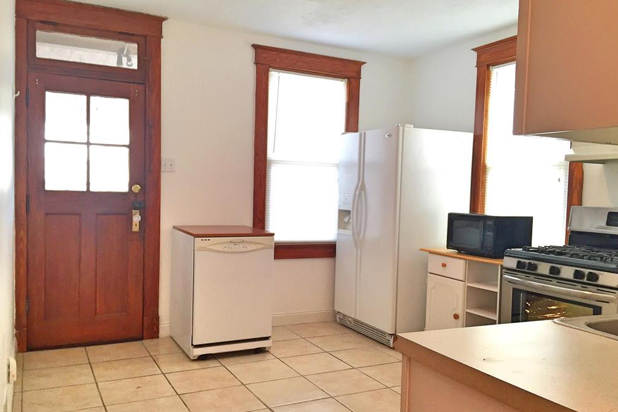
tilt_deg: -2.4
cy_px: 218
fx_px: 532
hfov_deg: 60.3
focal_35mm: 31
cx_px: 315
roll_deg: -0.9
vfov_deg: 42.3
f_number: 2.2
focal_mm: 4.15
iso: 40
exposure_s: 1/30
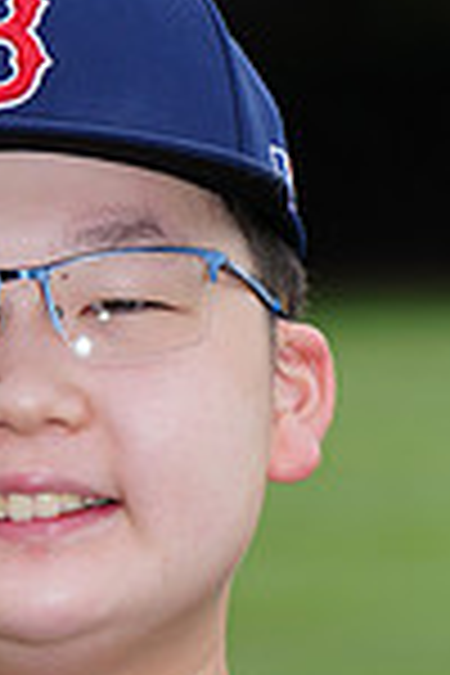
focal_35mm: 772
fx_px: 14474
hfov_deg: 1.8
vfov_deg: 2.7
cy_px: 824
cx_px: 61
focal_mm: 200
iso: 200
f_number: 9
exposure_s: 1/250
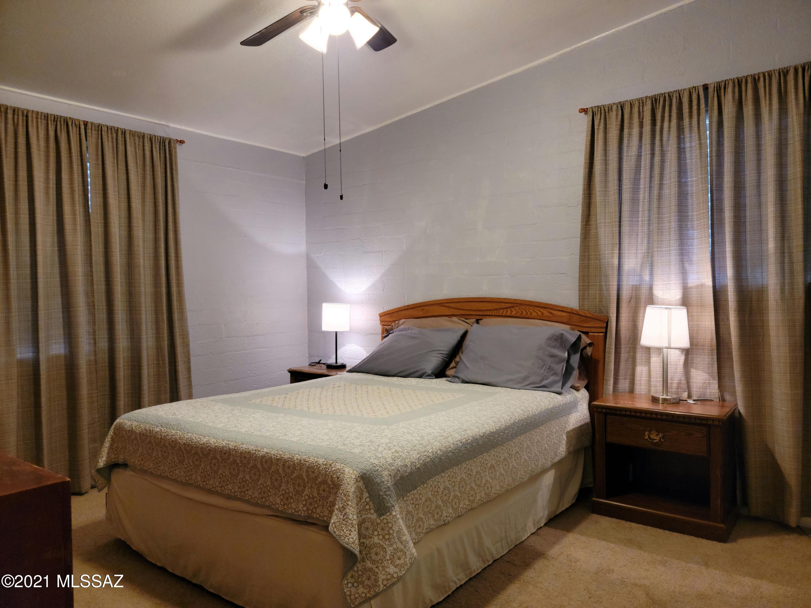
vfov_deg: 54.9
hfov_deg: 69.4
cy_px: 304
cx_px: 406
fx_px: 586
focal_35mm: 25
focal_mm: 7
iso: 200
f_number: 1.8
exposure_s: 1/59.2
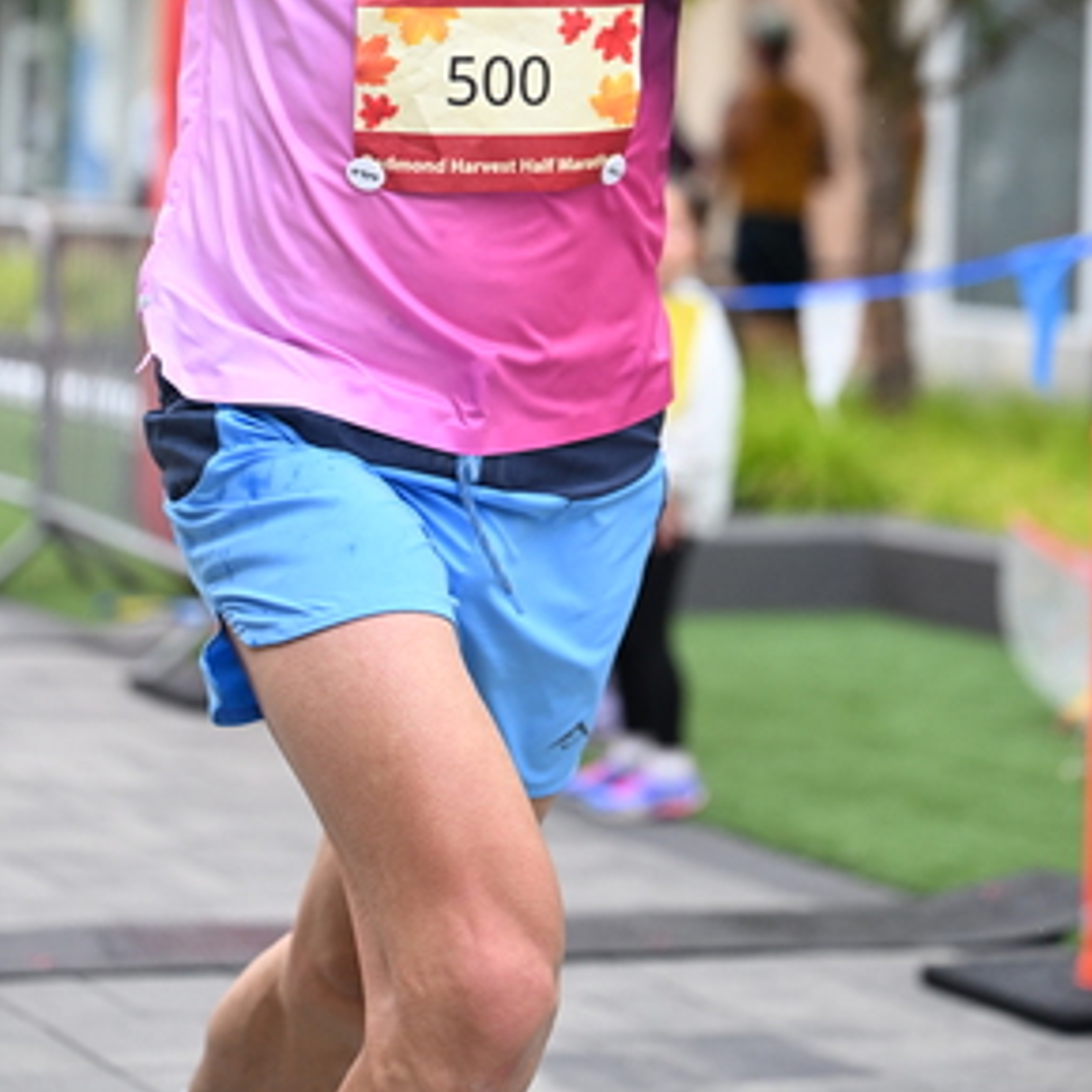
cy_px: 143
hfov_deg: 15.4
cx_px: 510
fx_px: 4033
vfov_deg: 15.3
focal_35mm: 113
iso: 1250
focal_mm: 70
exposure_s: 1/1600
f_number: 2.8
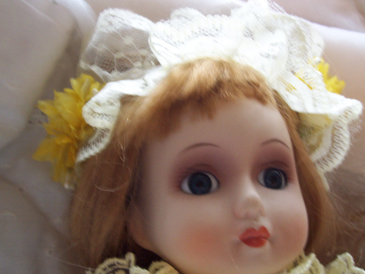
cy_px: 131
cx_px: 201
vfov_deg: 35.1
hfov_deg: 45.7
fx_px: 432
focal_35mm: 41
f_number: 2.8
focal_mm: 5.6
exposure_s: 1/10
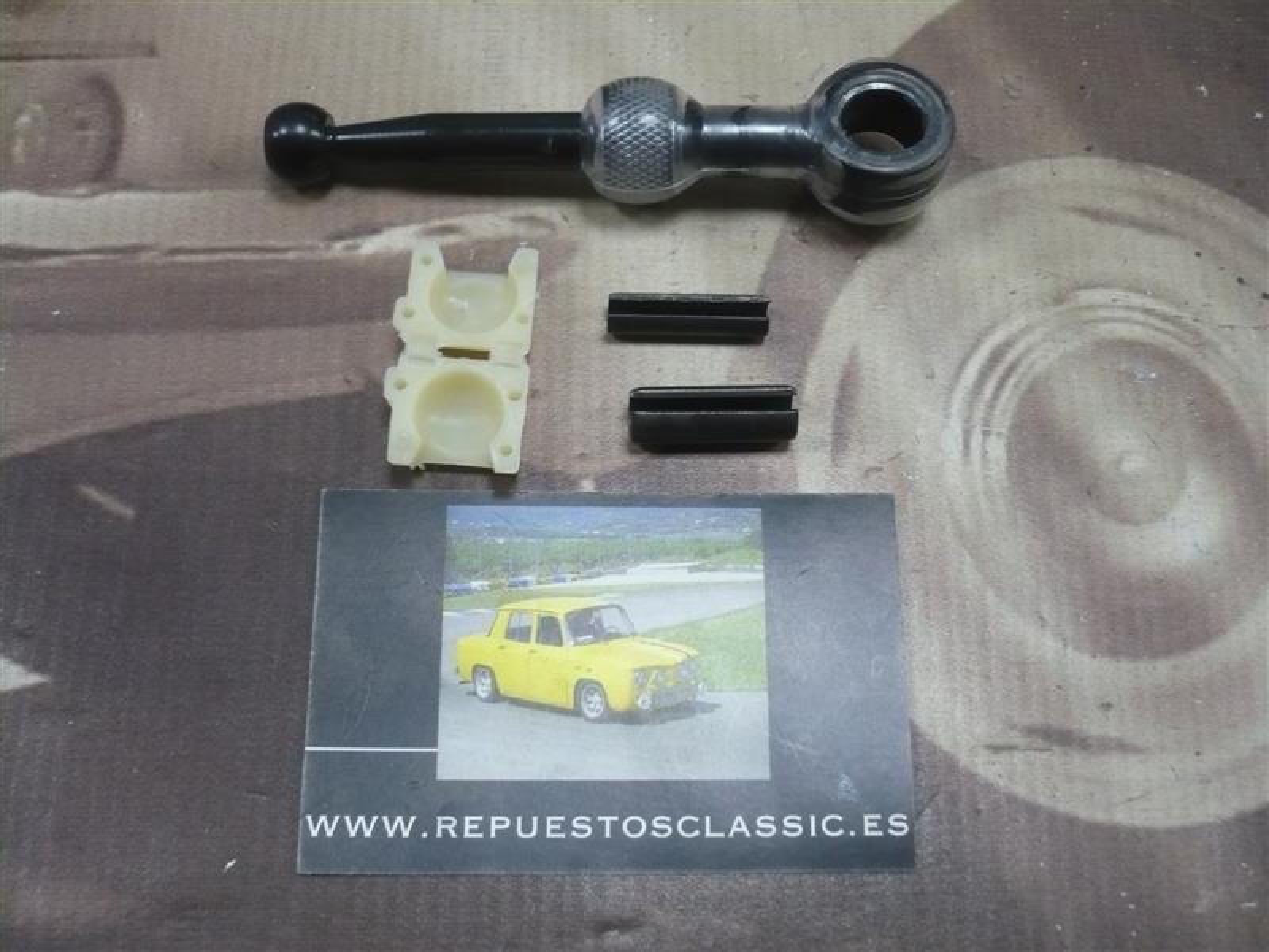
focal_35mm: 35
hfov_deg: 52.6
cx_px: 634
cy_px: 476
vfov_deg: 40.7
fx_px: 1283
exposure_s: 1/30
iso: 250
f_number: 2.8
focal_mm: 5.8
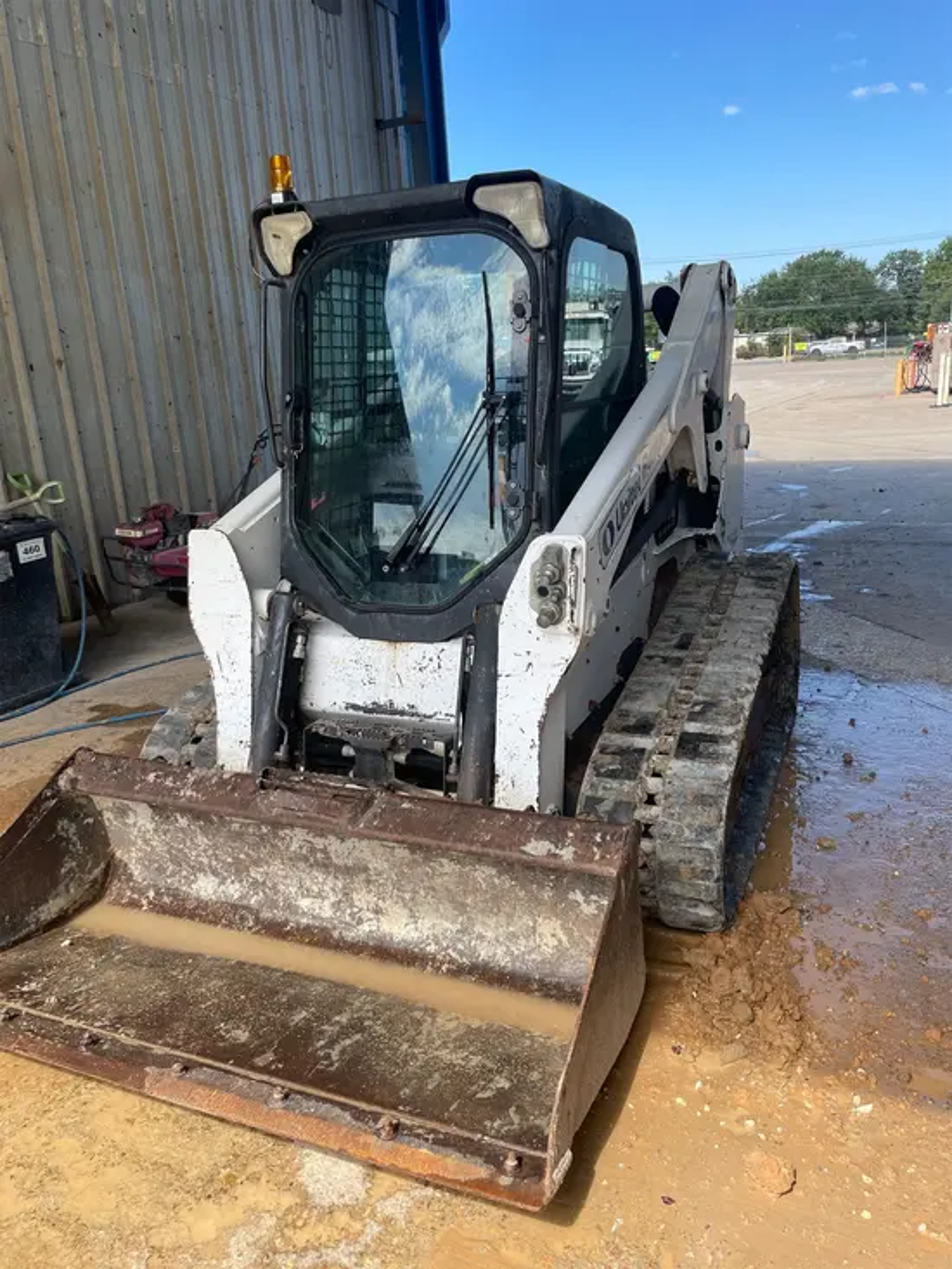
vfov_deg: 67.3
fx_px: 953
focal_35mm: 26
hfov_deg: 53.1
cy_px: 634
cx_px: 476
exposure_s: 1/1276
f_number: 1.6
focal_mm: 4.2
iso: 32
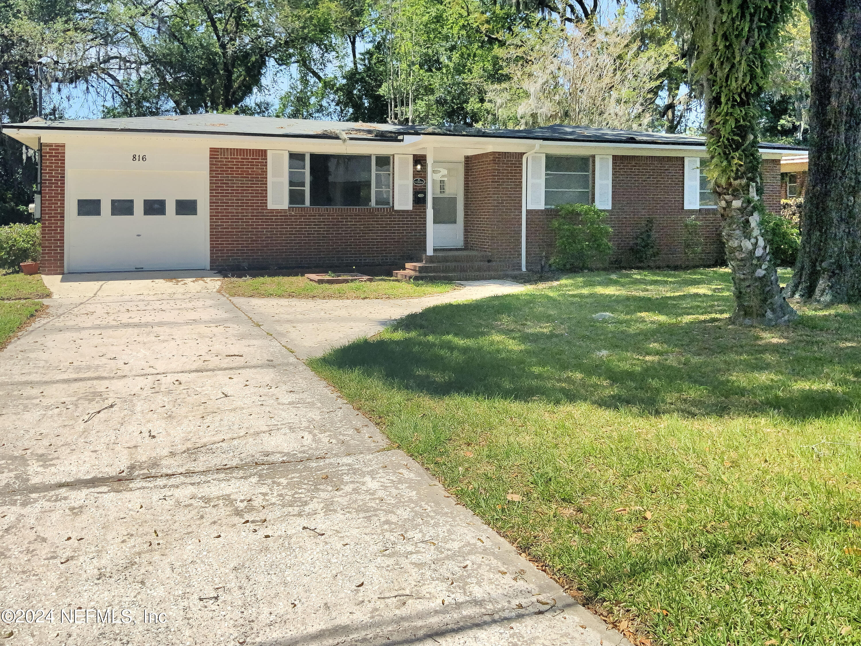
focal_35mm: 29
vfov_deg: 48.2
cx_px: 430
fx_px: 721
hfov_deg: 61.7
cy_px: 323
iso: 16
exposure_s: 1/2227
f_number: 1.8
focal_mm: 3
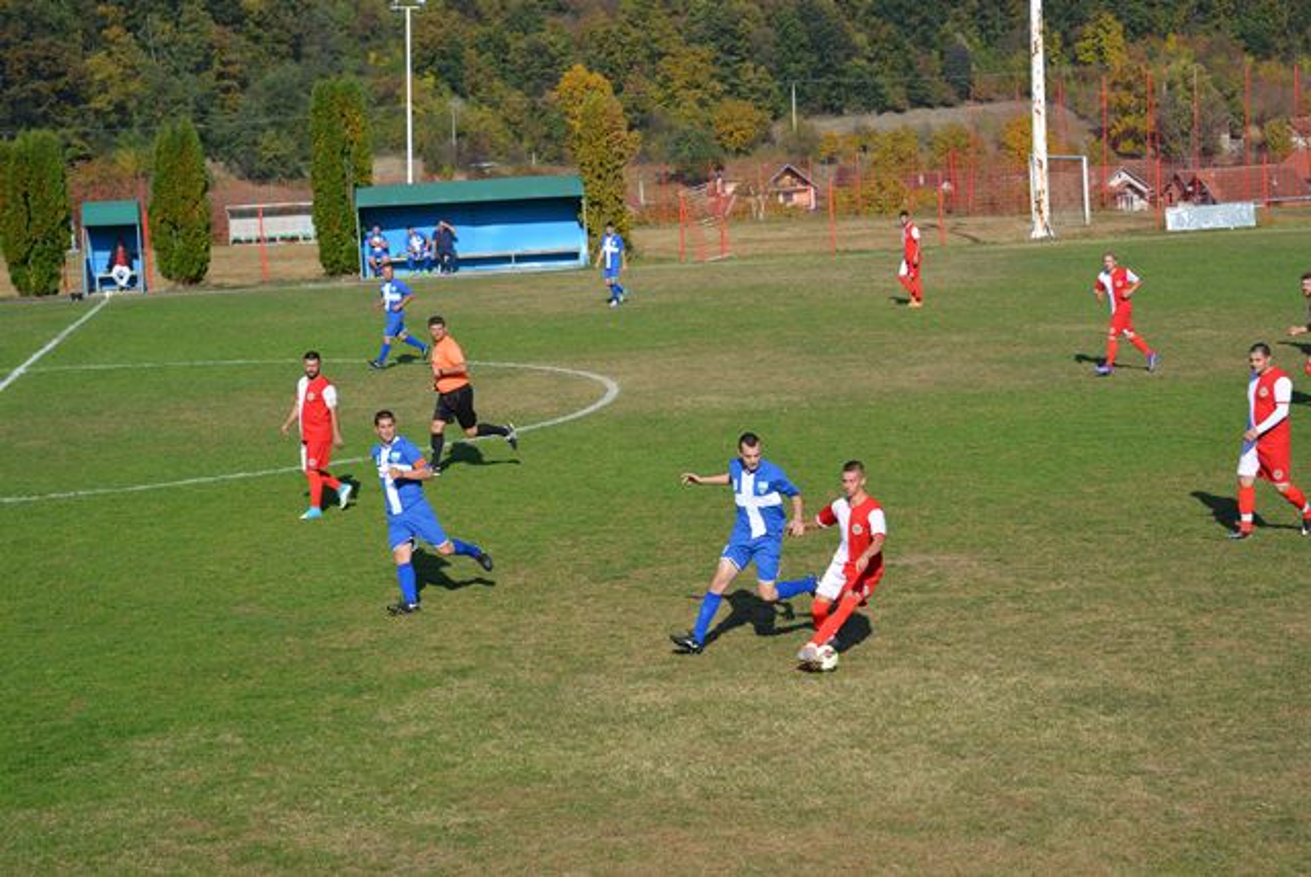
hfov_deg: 24.6
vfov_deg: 16.6
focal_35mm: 82
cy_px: 438
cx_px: 656
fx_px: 3007
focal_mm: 55
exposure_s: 1/1600
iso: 400
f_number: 6.3
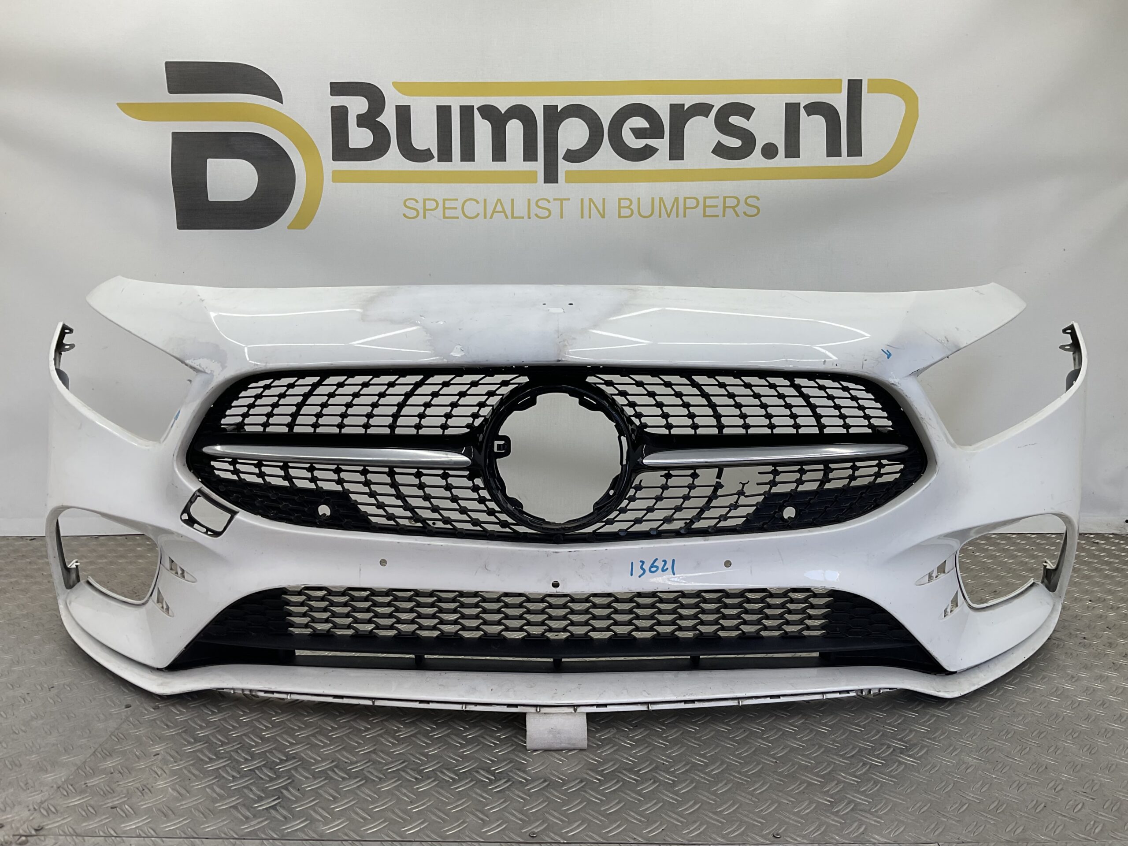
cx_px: 564
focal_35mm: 29
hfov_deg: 61.7
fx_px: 945
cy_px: 423
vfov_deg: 48.2
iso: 16
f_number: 1.8
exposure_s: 1/132
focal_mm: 3
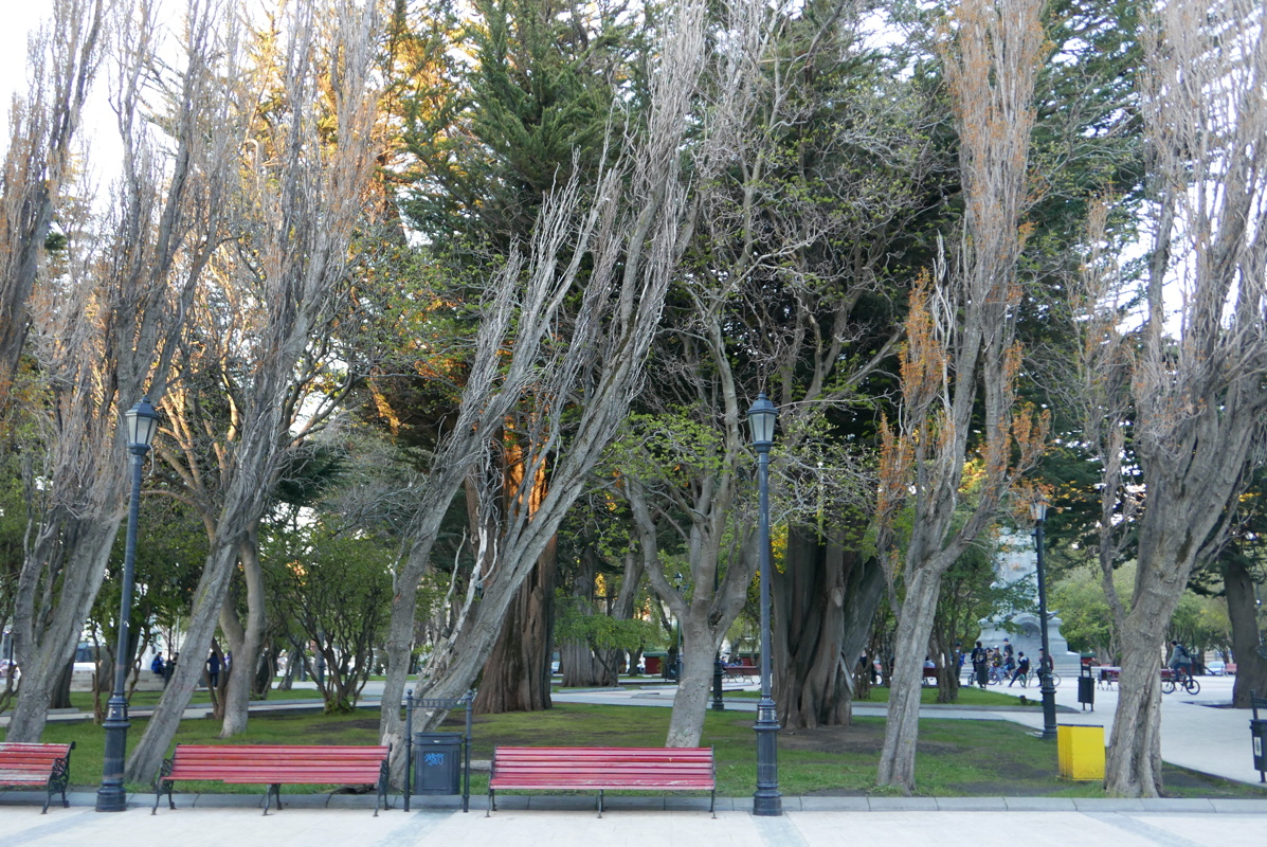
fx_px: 1303
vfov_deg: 36.0
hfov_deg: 51.9
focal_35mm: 37
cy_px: 424
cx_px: 634
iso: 320
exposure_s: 1/80
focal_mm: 16.5
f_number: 2.4
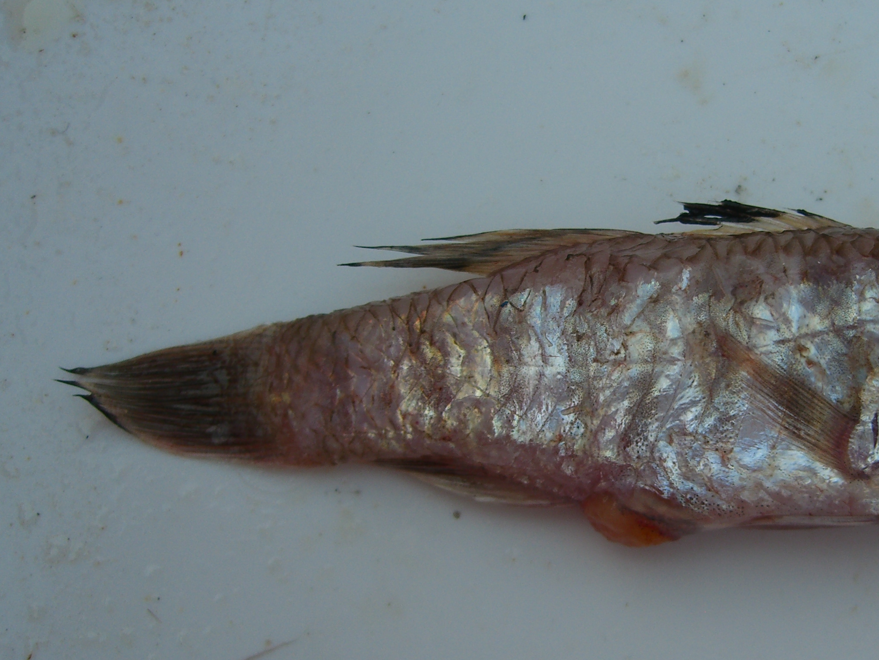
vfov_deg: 25.2
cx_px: 652
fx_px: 1473
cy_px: 363
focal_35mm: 58
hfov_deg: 32.6
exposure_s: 1/80
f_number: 2.8
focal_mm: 7.9
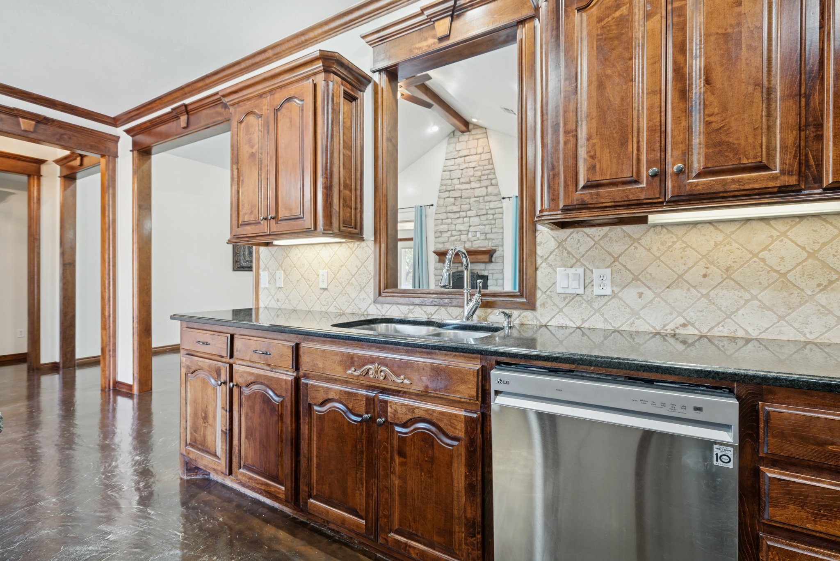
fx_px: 373
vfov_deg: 73.8
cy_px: 280
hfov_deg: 96.7
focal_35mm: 16
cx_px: 420
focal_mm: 16
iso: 200
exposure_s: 1/2
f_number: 7.1
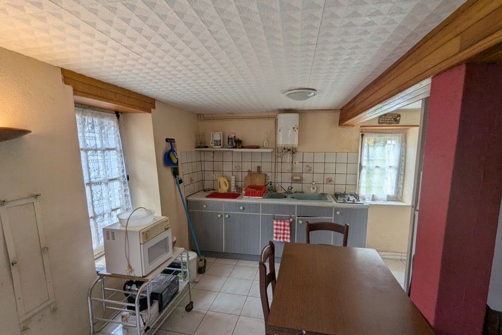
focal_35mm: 17
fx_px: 237
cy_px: 182
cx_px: 252
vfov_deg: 70.3
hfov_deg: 93.3
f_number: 2.2
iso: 42
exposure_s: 1/116
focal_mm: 2.35
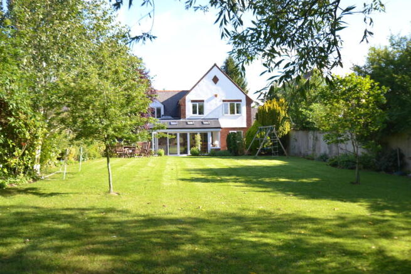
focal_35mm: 36
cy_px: 137
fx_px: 411
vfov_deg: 36.9
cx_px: 206
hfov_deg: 53.1
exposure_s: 1/160
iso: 100
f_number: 4.5
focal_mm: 24
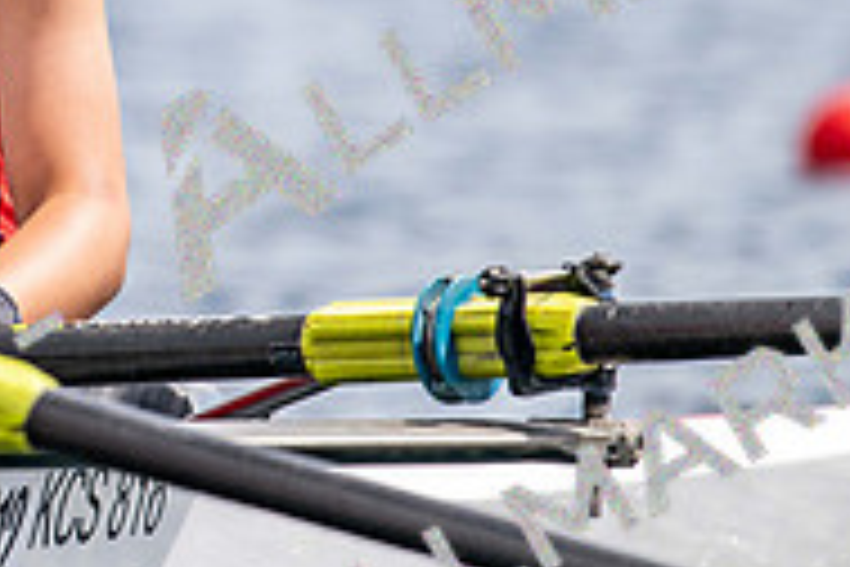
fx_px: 28969
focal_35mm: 1227
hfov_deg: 1.7
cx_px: -225
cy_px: -124
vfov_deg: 1.1
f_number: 4.5
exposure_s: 1/2500
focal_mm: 400
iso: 320
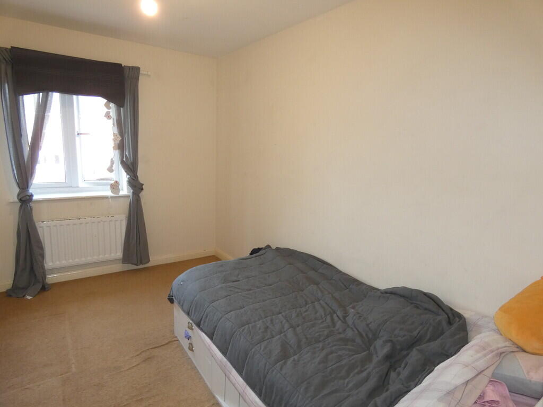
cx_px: 272
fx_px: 314
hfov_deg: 81.7
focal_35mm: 20
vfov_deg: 66.0
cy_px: 204
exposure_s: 1/60
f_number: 2.8
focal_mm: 3.6
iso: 320
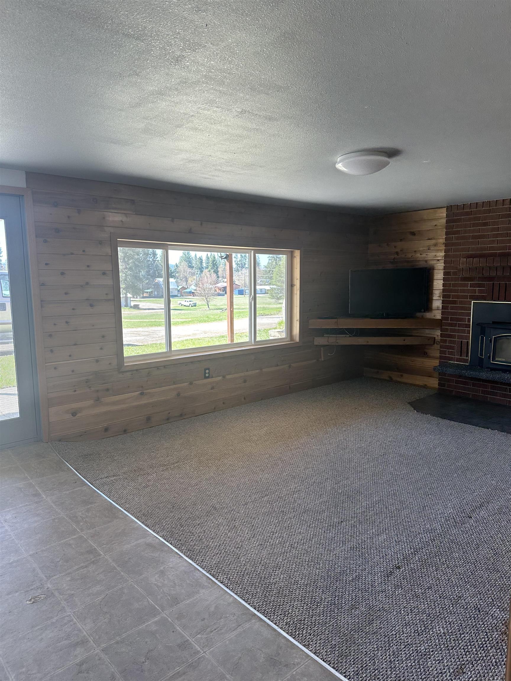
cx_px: 256
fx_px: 472
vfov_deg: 71.6
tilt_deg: -7.8
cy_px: 340
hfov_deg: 56.8
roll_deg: +0.2
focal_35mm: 24
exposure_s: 1/165
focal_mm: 6.86
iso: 100
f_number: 1.78
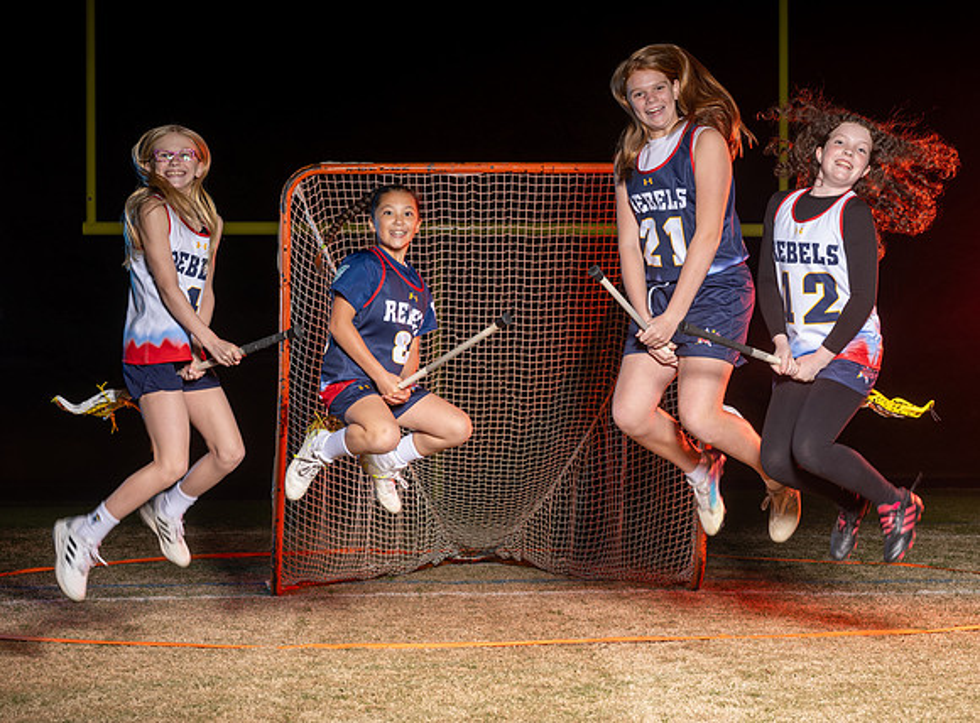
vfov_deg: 18.7
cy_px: 375
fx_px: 2190
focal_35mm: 78
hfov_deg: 25.2
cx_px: 563
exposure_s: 1/200
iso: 64
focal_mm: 70
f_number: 8
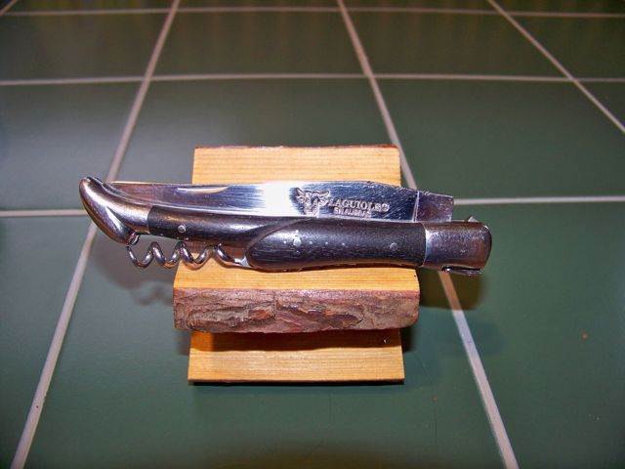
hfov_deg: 55.4
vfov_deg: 42.9
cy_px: 234
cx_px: 312
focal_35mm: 33
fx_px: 596
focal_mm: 5.85
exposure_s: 1/30
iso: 200
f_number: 2.8
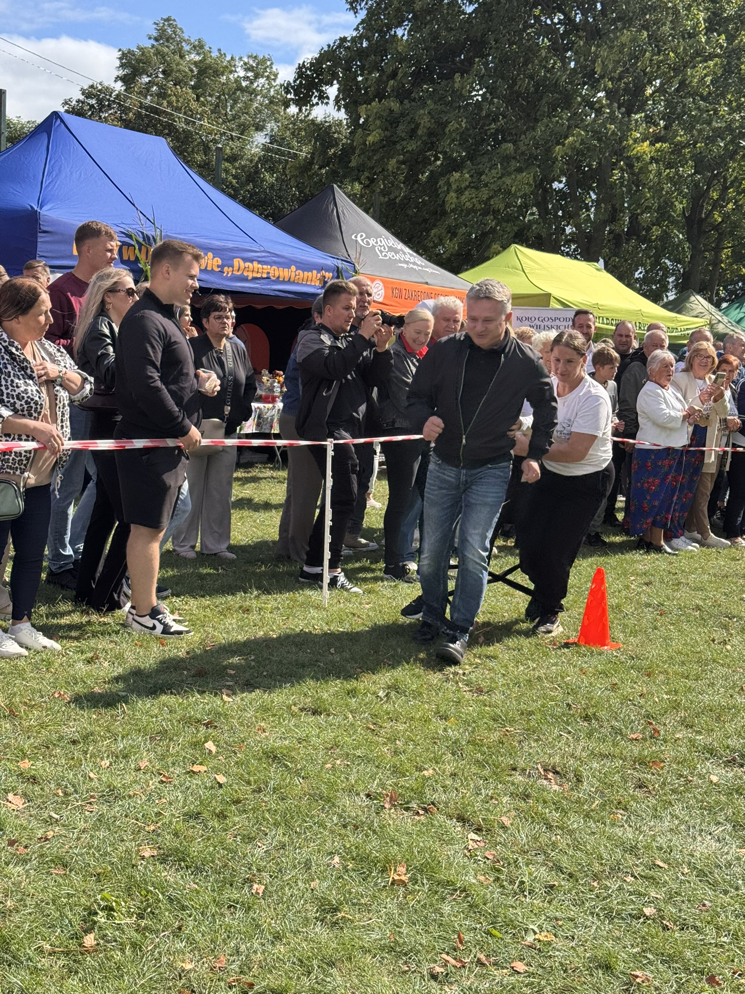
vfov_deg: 39.7
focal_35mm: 48
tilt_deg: -5.8
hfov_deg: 30.3
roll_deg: -4.4
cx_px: 372
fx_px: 1377
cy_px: 497
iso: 64
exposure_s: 1/2513
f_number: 1.78
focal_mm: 6.76
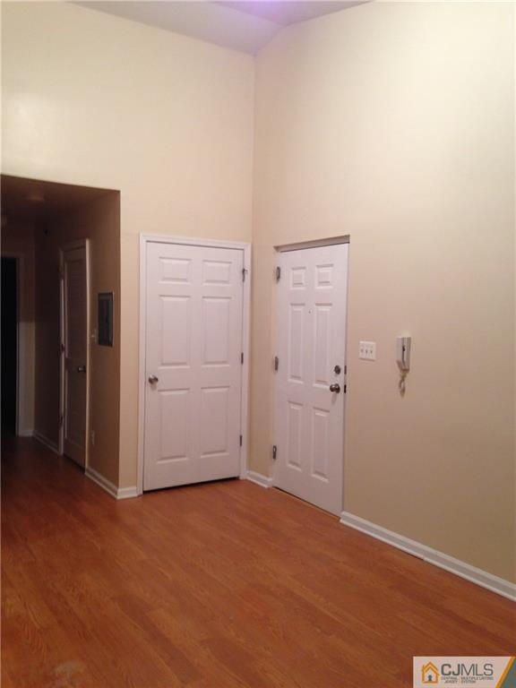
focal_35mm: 33
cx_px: 258
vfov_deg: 55.4
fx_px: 656
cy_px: 344
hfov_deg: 42.9
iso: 80
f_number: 2.4
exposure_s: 1/20
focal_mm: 4.12
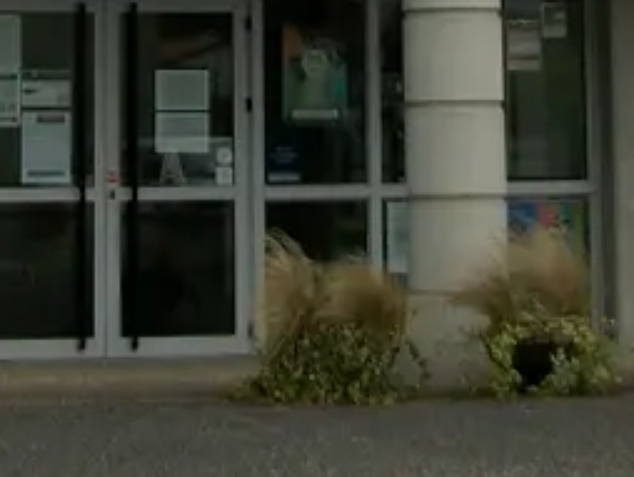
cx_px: 110
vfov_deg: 8.7
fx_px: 2952
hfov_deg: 12.2
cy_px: -484
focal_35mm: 161
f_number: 2.9
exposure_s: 1/320
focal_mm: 5.7
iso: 80
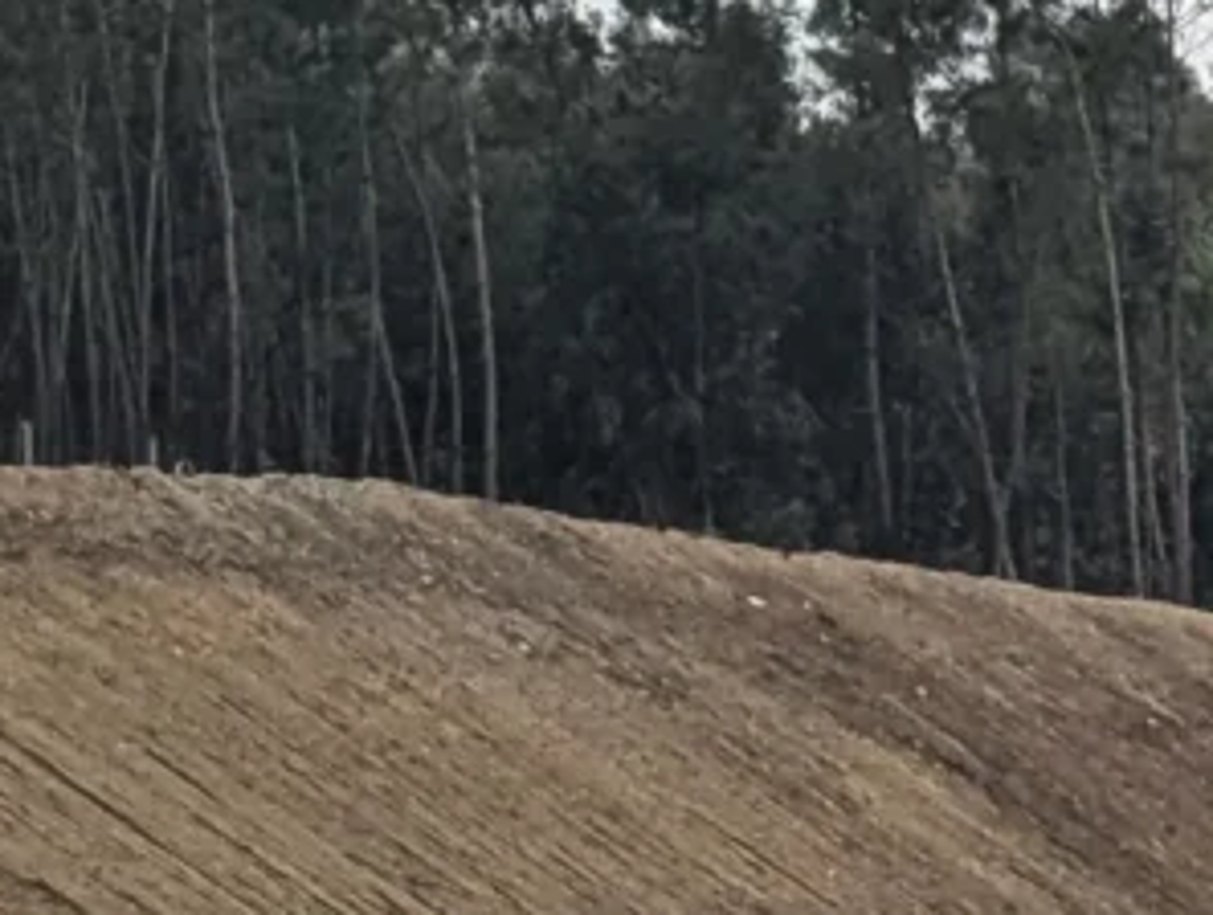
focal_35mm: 310
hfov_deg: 6.3
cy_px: 686
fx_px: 10885
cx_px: 2013
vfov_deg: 4.8
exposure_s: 1/487
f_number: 1.85
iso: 46
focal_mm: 6.81
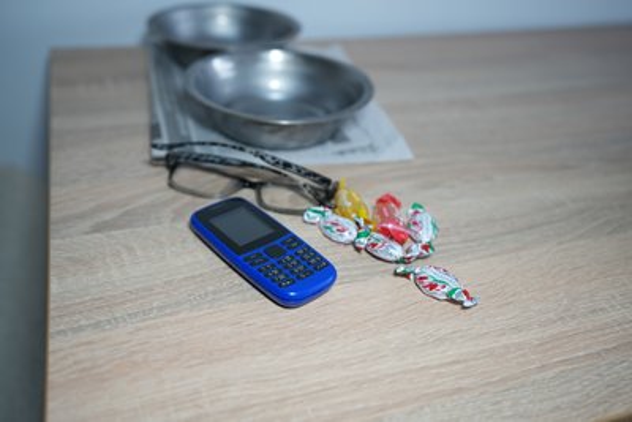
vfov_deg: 37.9
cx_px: 316
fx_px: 615
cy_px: 211
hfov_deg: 54.4
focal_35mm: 35
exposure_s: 1/50
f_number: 2.8
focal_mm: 35
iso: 200
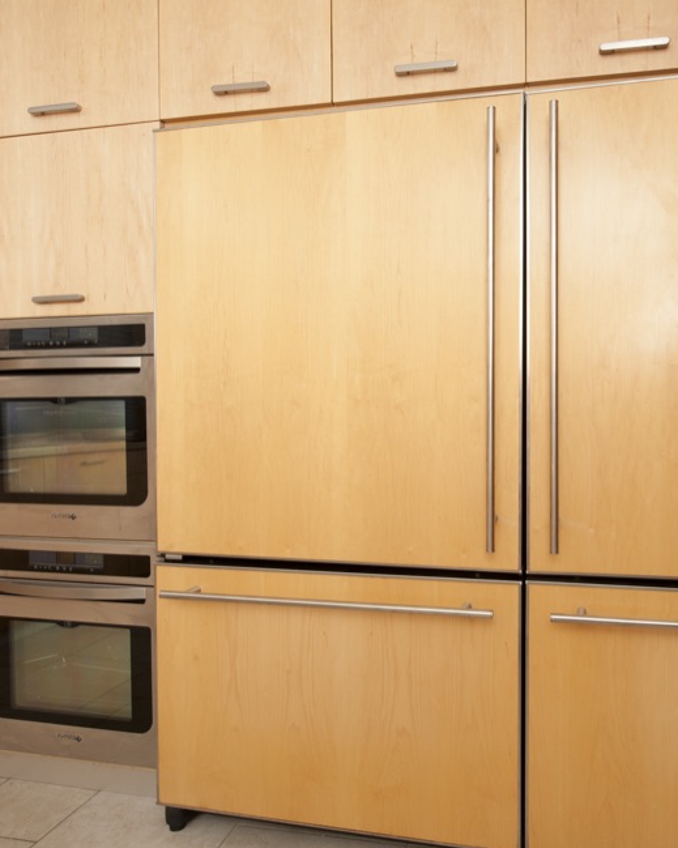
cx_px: 447
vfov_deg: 66.0
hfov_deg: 53.9
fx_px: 652
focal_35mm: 26
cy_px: 424
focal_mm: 18
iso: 400
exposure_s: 1/160
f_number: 13
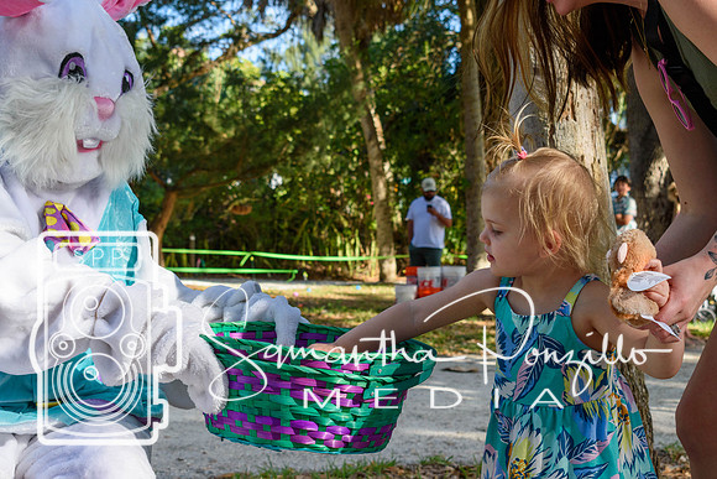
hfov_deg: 33.4
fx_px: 1195
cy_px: 240
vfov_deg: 22.6
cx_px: 358
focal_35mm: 60
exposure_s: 1/250
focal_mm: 40
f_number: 8
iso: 280
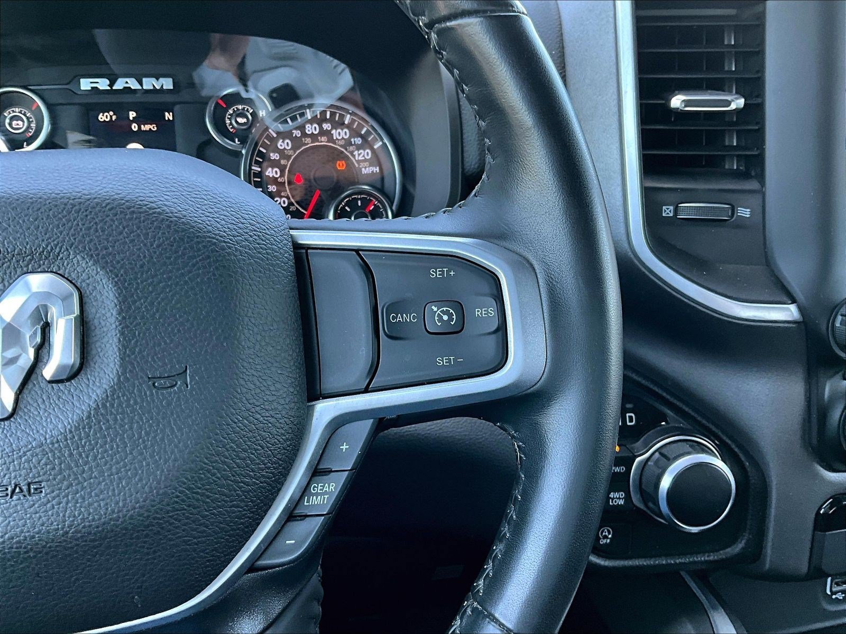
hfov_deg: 61.7
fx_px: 709
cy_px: 317
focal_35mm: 29
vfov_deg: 48.2
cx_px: 423
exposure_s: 1/69
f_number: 1.8
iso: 64
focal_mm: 3
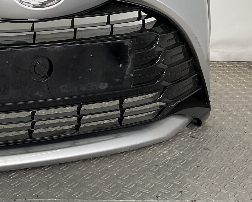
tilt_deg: -9.5
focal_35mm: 72
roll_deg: -1.4
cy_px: 16
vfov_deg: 20.8
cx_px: -57
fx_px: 537
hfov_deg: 23.9
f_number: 1.8
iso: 16
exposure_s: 1/144
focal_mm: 3
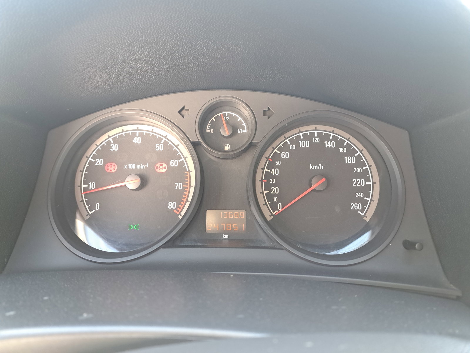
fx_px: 326
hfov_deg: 71.6
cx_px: 235
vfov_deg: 56.8
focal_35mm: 24
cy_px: 176
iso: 201
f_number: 1.8
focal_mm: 5.23
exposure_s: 1/50
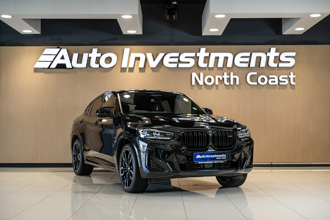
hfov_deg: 36.2
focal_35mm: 55
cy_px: 110
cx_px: 165
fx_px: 504
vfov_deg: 24.6
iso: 400
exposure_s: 1/160
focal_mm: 55
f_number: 2.8
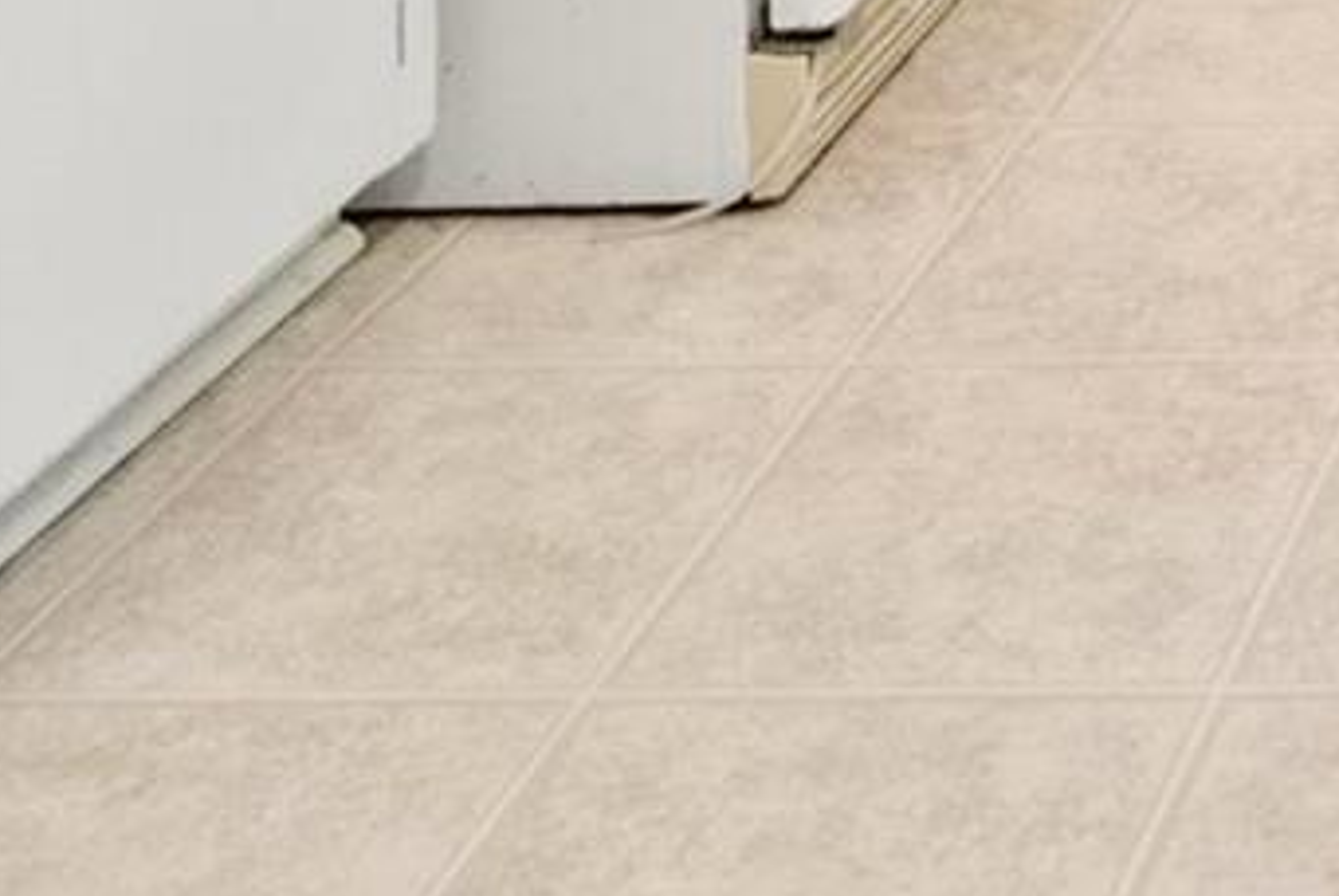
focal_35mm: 90
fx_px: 3350
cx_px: 2262
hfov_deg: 18.6
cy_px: -1318
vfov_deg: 12.0
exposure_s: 1/30
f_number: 4.5
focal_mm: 10
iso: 1000
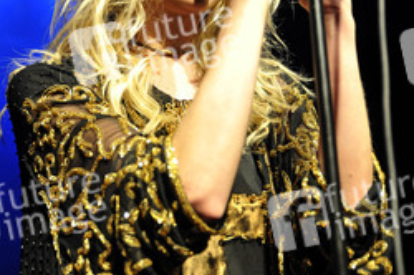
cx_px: 203
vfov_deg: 14.7
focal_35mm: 93
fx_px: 1068
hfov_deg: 21.9
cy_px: 129
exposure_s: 1/320
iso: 1600
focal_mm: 58
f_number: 4
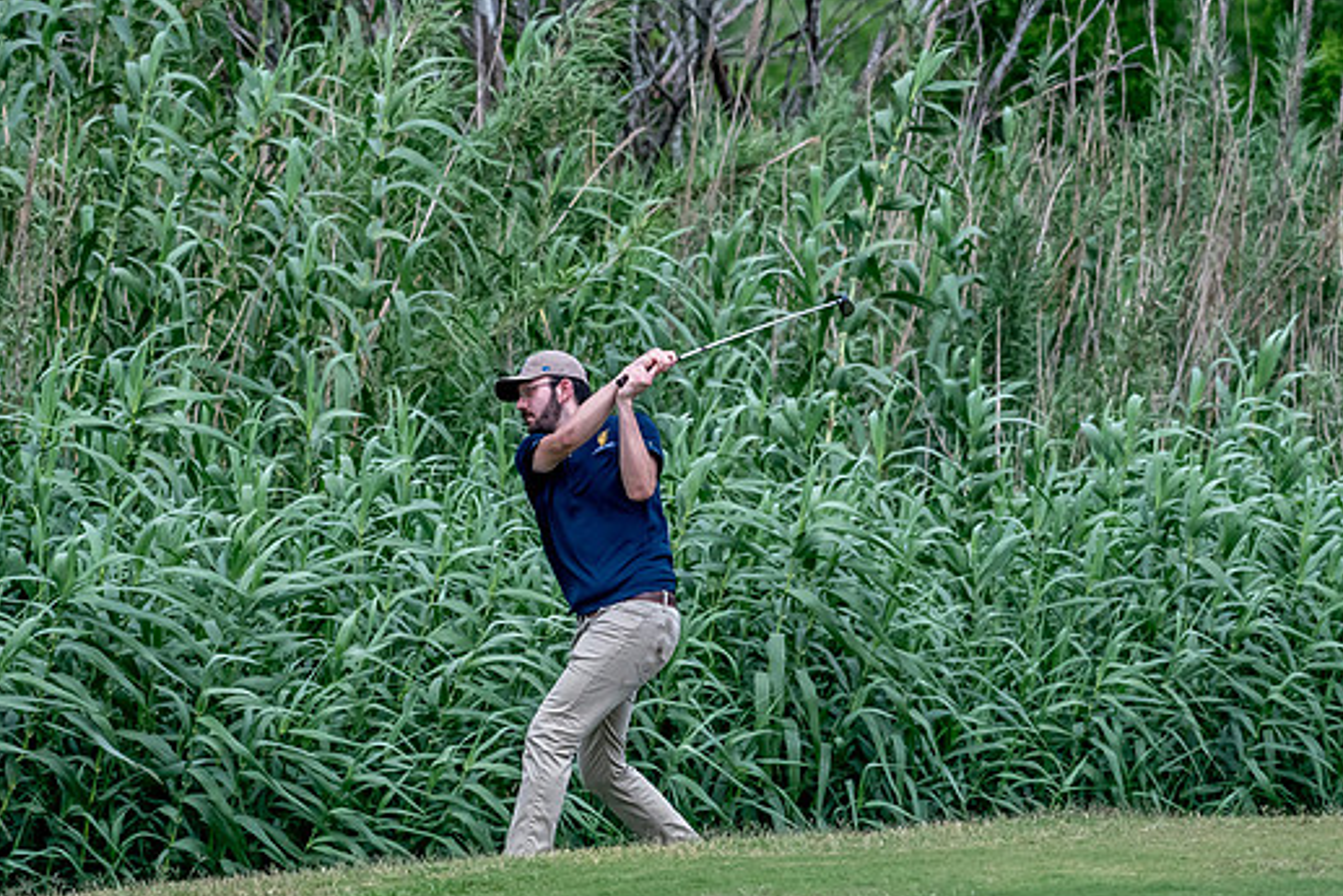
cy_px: 500
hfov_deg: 5.3
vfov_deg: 3.6
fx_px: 14440
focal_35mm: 387
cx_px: 644
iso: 1400
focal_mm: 230
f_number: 5.6
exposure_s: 1/2000
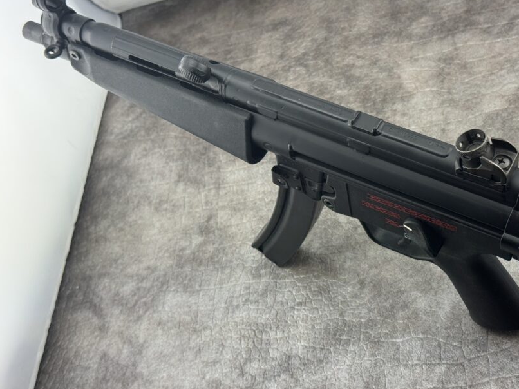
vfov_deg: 24.0
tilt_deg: -48.6
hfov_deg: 31.5
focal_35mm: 61
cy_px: 171
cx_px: 328
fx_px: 914
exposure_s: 1/184
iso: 64
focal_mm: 6.76
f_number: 1.78
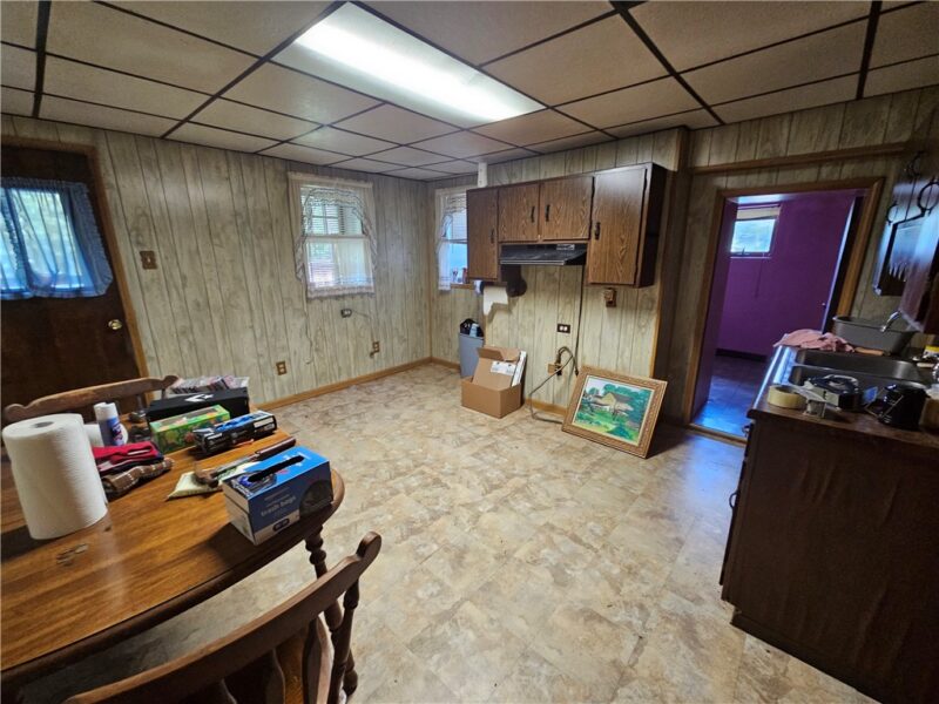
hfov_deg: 106.2
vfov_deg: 89.9
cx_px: 470
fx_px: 353
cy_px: 352
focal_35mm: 13
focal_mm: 2.2
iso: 320
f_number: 2.2
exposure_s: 1/40
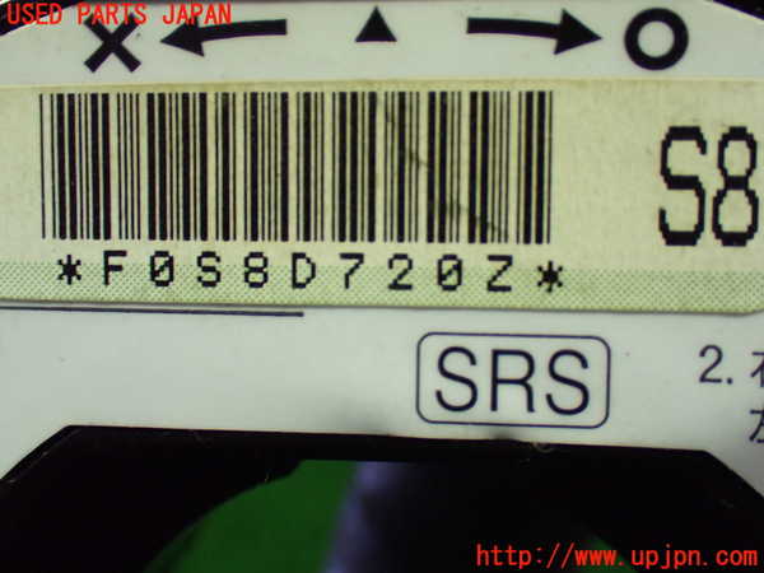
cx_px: 382
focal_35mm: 50
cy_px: 286
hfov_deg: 38.2
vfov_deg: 29.1
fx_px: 1104
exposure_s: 1/50
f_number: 3.2
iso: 1000
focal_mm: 9.01
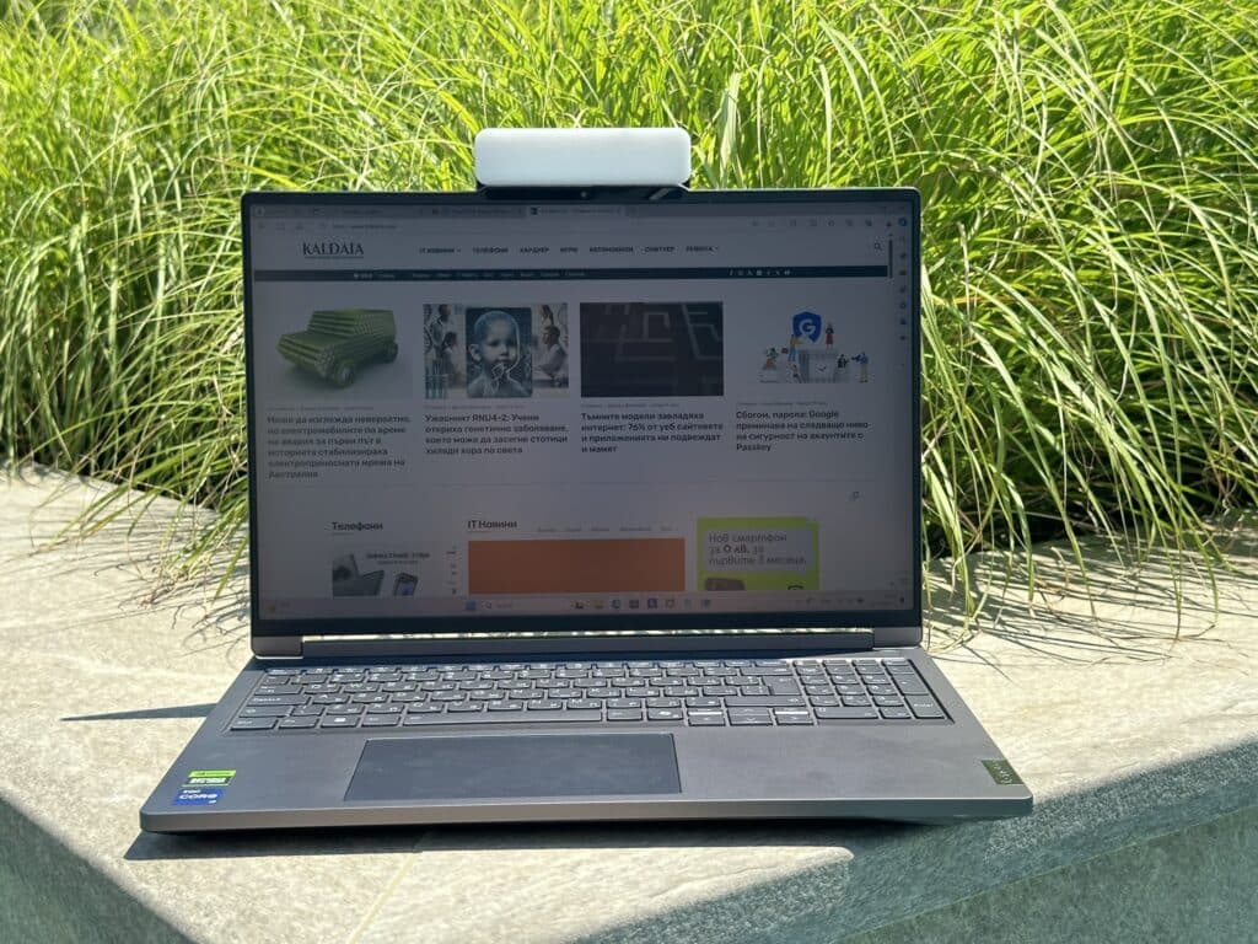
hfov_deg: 39.7
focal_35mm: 48
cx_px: 629
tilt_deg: -6.3
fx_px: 1744
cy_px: 472
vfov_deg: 30.3
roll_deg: +0.1
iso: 64
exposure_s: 1/1695
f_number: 1.78
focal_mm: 6.86
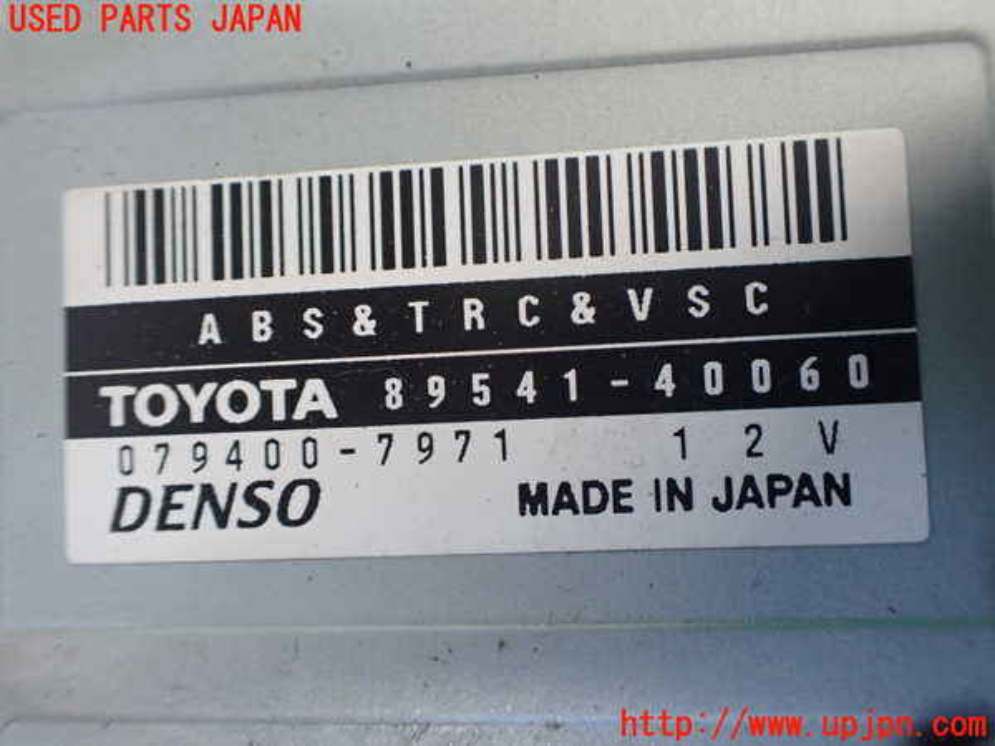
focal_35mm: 30
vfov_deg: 46.8
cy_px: 373
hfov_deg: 60.0
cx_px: 498
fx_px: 862
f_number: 2.3
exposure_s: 1/125
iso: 800
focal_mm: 5.4
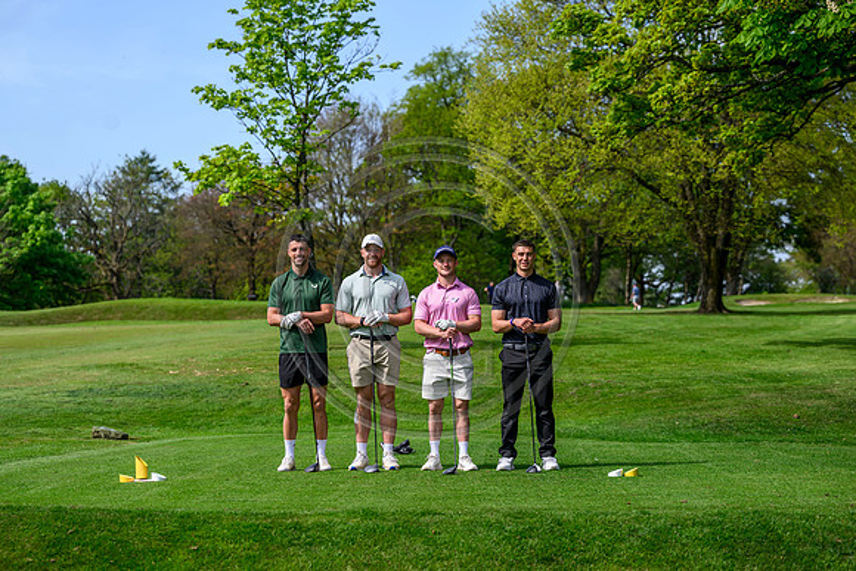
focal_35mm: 92
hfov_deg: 22.1
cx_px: 428
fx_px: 2188
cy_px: 286
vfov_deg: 14.9
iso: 500
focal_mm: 92
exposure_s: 1/2500
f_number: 4
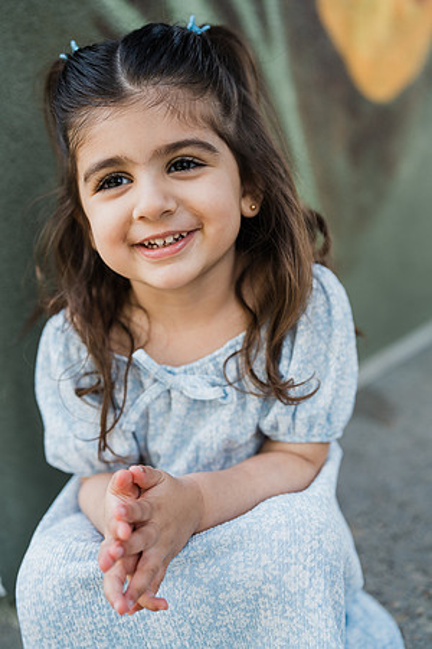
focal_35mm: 50
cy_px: 324
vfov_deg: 39.6
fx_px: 900
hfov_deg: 27.0
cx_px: 216
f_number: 2.2
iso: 50
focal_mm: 50
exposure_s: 1/250
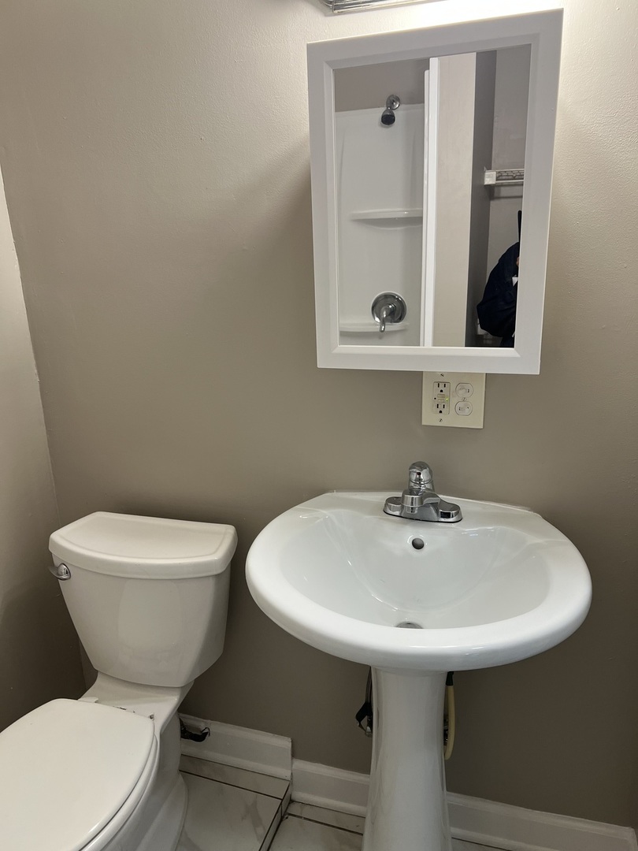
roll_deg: +3.1
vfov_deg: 67.3
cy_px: 426
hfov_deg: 53.1
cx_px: 319
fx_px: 639
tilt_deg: -12.7
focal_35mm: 26
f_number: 1.5
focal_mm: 5.7
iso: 100
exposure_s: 1/120
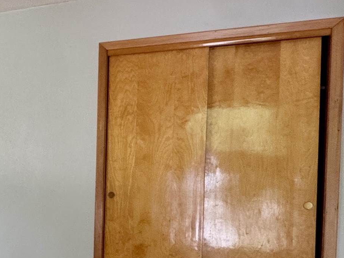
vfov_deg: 30.7
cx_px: -80
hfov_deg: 32.5
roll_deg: -0.9
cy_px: 165
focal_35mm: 47
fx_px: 467
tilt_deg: -1.7
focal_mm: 2.22
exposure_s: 1/99
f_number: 2.2
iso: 200
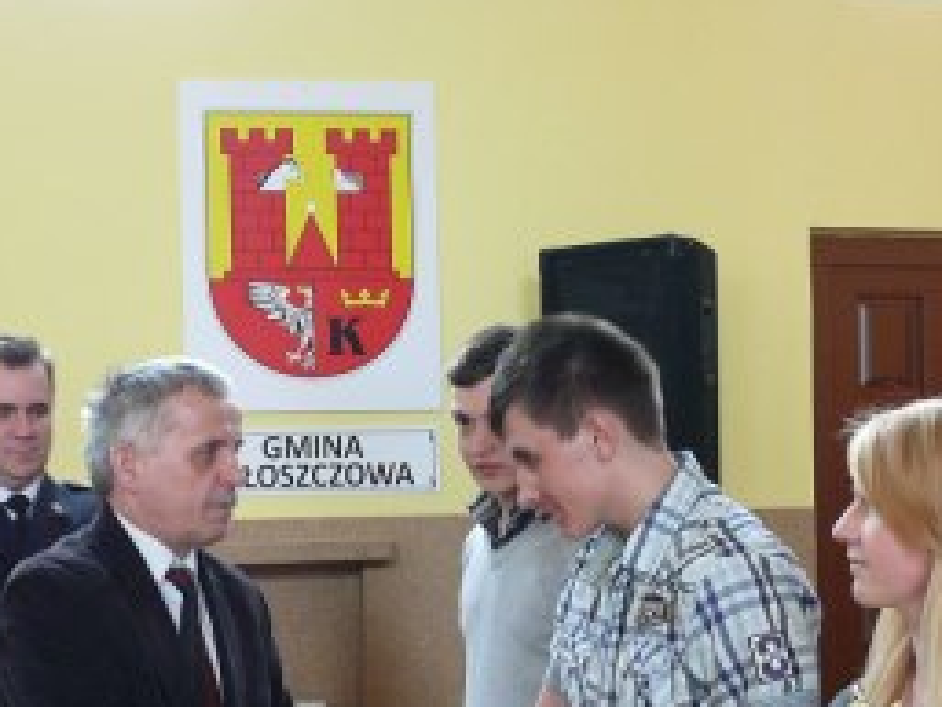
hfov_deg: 28.3
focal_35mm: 68
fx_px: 1851
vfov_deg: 21.3
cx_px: 286
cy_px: 592
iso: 200
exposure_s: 1/20
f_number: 2.8
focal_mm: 7.4
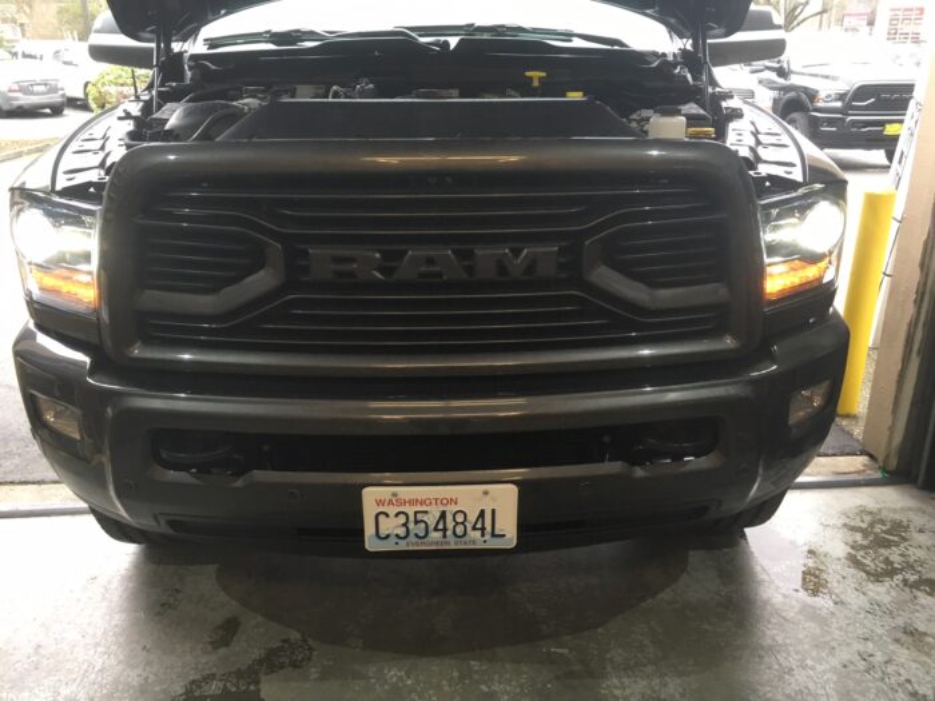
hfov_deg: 61.7
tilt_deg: -18.5
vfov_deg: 48.2
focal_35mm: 29
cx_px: 468
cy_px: 350
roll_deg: -0.8
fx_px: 783
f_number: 2.2
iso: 80
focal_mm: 4.15
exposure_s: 1/30
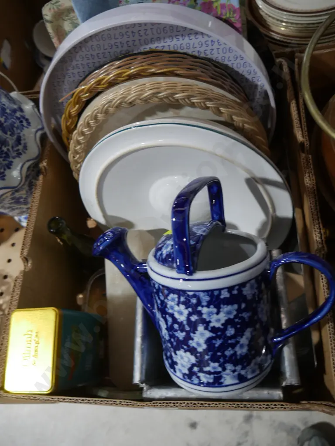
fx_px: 361
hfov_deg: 49.7
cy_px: 223
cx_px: 168
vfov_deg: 63.4
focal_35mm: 28
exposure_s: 1/60
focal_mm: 14
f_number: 3.5
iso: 500
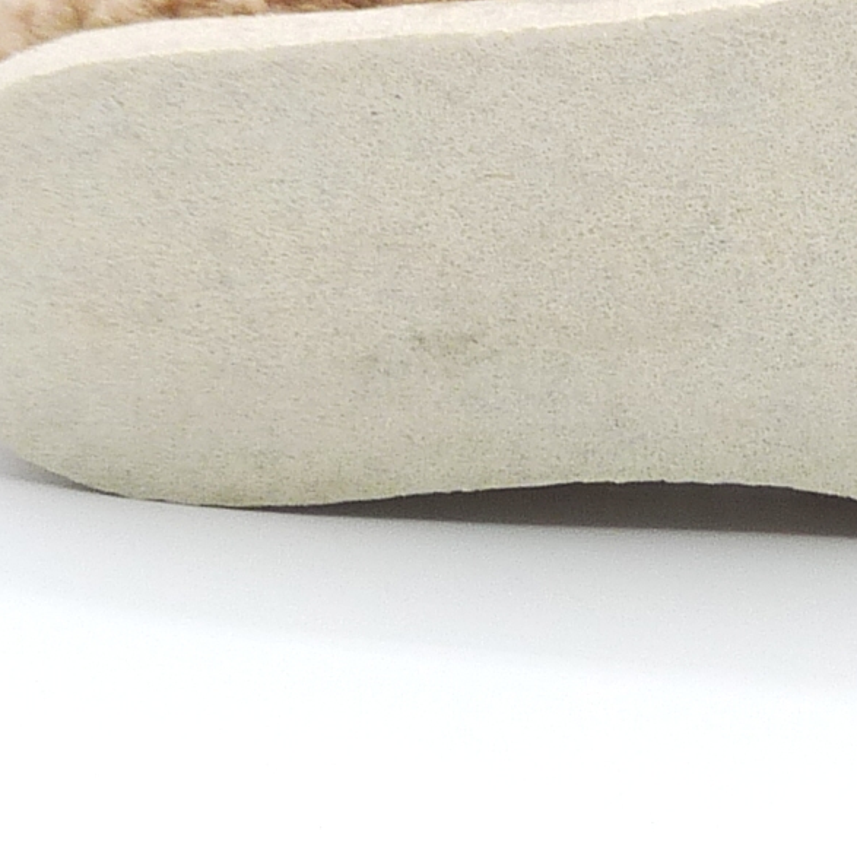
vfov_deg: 14.7
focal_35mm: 118
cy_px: 143
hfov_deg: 14.5
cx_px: 885
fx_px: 3305
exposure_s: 1/200
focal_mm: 4.8
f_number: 5
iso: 100
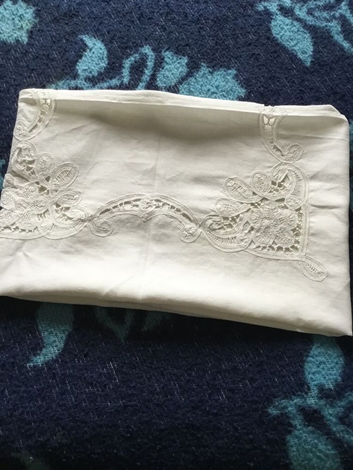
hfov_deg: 45.4
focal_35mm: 31
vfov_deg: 58.3
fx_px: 421
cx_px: 176
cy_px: 235
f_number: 2.4
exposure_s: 1/33
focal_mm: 3.3
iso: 125
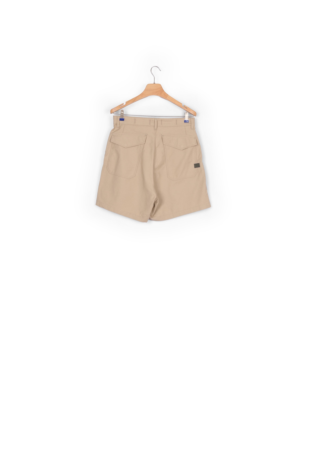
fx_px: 489
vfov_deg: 50.7
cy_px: 232
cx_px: 154
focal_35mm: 38
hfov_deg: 35.0
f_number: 13
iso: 100
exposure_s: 1/125
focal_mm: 38
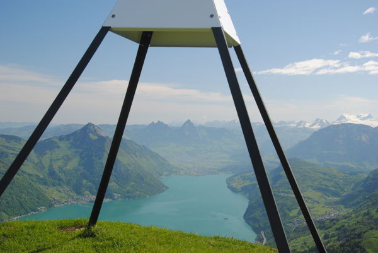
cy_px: 126
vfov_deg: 26.5
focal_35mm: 51
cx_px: 189
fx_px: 536
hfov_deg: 38.9
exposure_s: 1/80
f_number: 9
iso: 100
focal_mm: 34
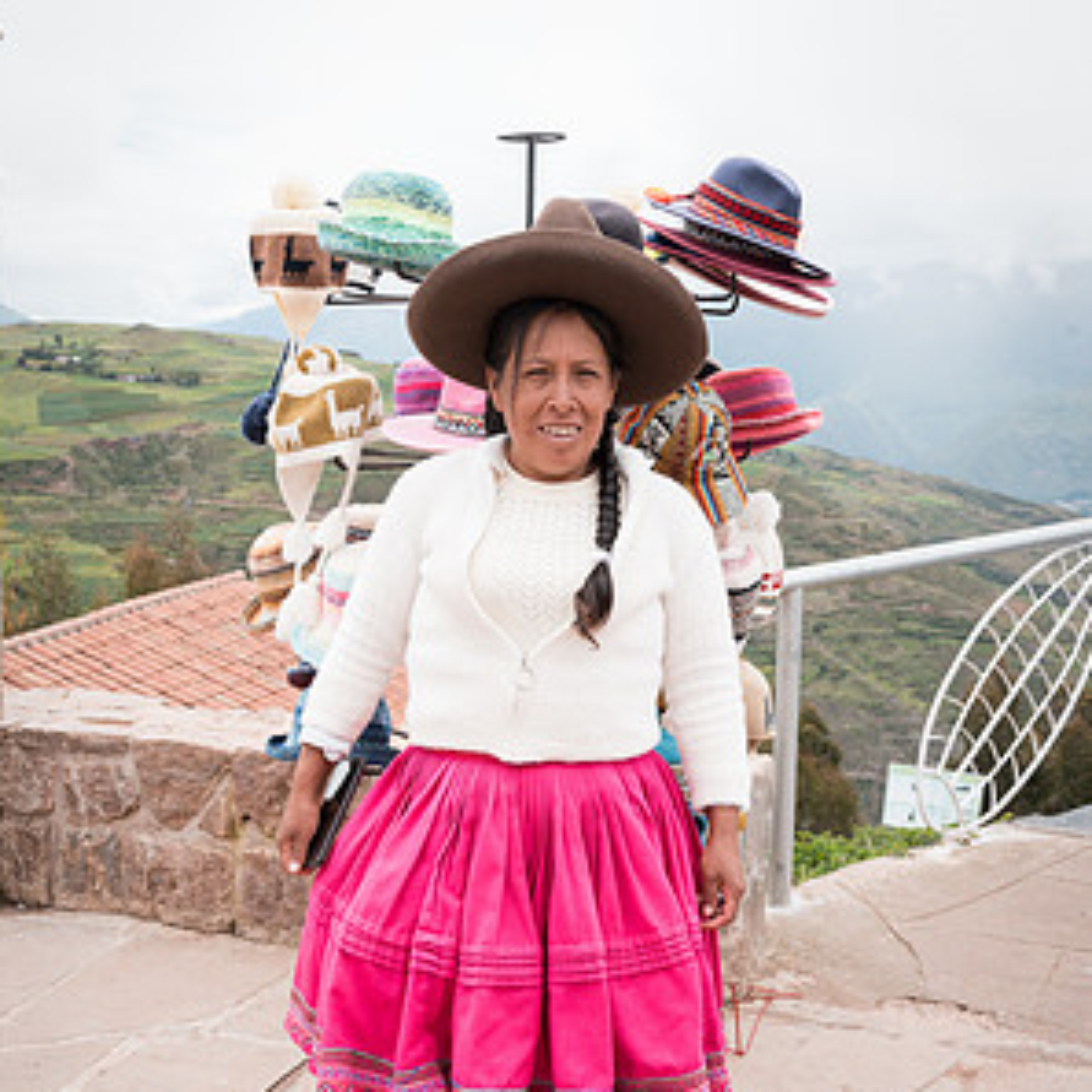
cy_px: 680
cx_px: 544
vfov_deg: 34.5
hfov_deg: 34.7
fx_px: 1749
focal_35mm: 49
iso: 160
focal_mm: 38
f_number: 8
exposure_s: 1/160
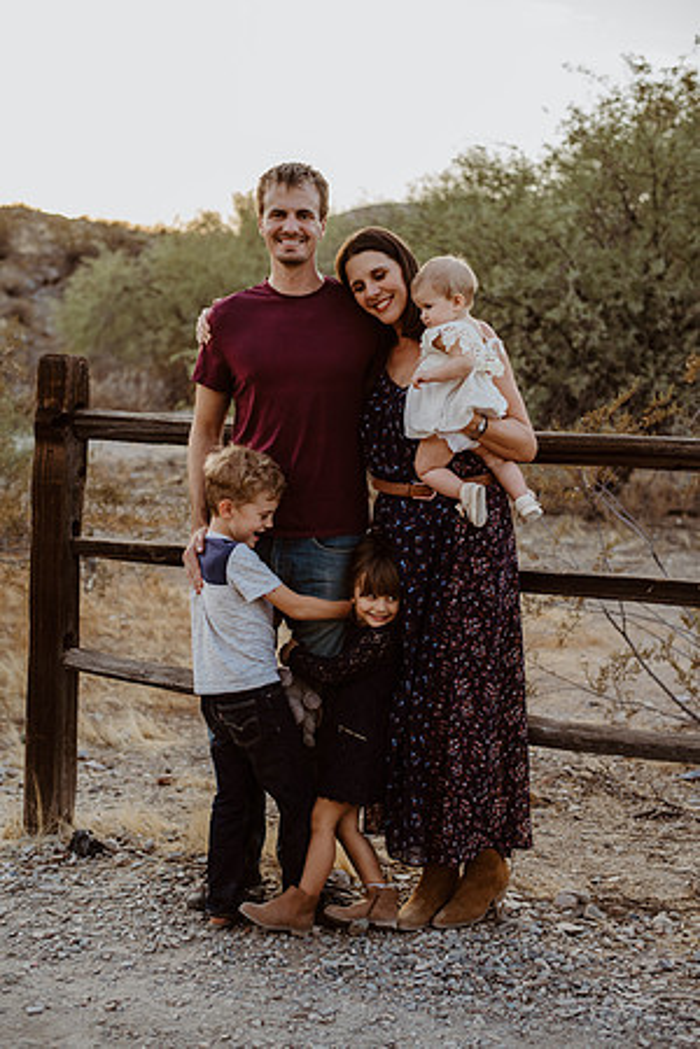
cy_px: 524
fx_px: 1458
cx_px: 350
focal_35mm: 50
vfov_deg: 39.6
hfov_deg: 27.0
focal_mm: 50
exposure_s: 1/400
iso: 200
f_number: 2.8
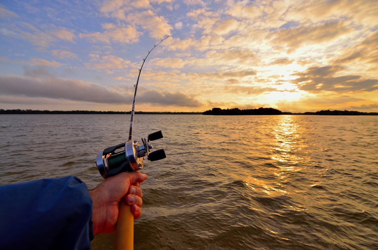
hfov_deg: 95.1
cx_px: 189
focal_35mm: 16
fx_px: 173
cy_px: 125
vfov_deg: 71.8
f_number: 4
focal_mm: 11
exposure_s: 1/2000
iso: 200
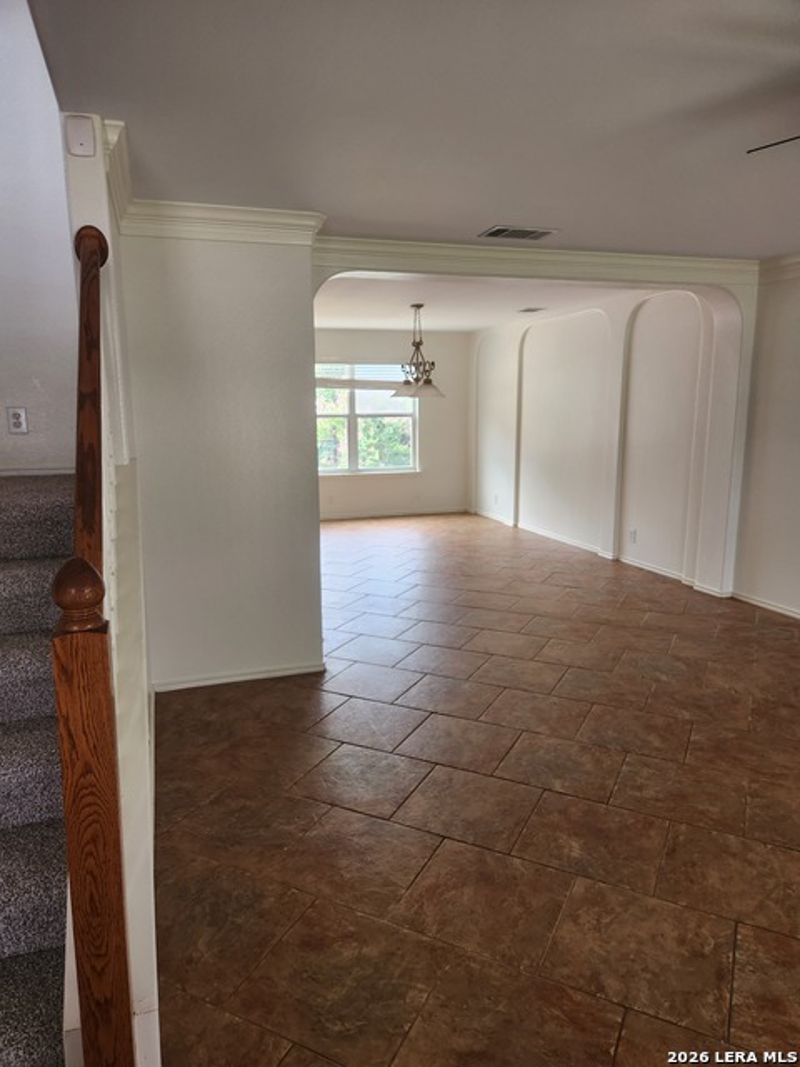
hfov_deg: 58.9
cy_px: 534
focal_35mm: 23
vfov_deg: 73.9
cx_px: 400
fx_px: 709
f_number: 1.8
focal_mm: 5.4
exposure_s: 1/180
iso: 125
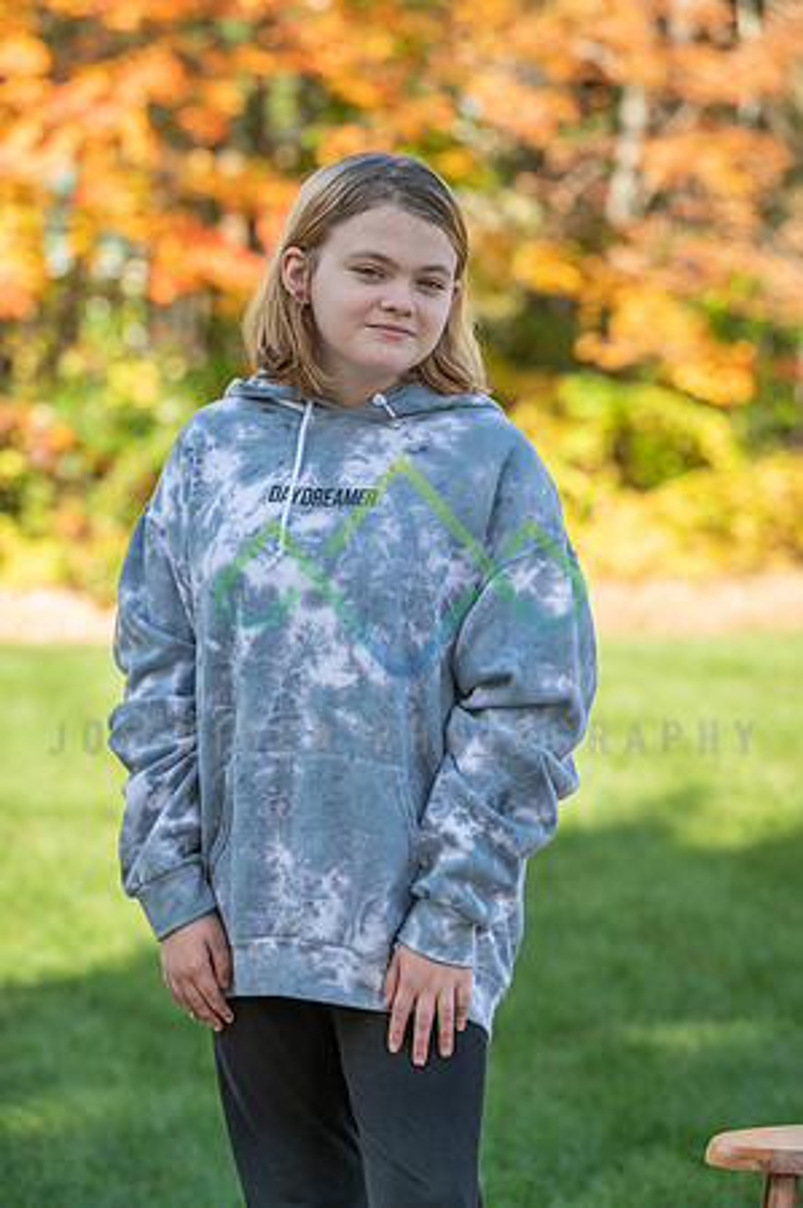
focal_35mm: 190
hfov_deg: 7.2
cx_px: 402
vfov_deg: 10.8
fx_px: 6371
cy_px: 604
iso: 100
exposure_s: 1/160
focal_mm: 190
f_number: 6.3
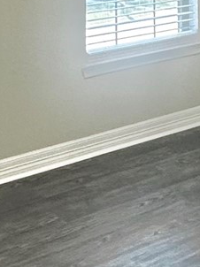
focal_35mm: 95
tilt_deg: +1.9
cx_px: 159
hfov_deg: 15.4
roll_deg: +1.0
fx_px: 733
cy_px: -126
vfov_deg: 18.5
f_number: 2.2
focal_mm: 2.22
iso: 100
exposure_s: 1/120
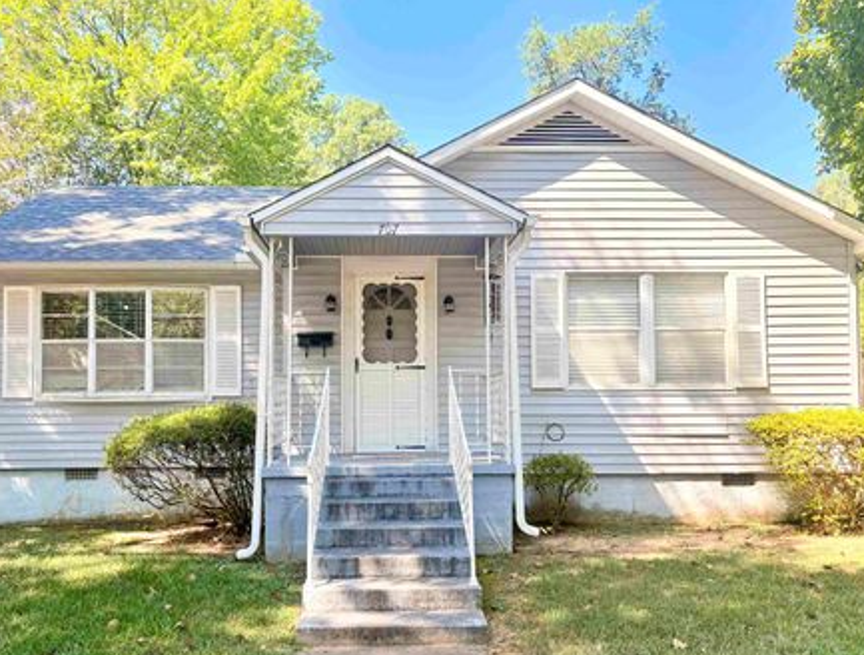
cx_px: 397
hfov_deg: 59.7
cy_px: 376
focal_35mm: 30
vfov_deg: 46.9
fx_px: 751
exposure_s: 1/945
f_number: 1.6
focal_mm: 5.96
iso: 64
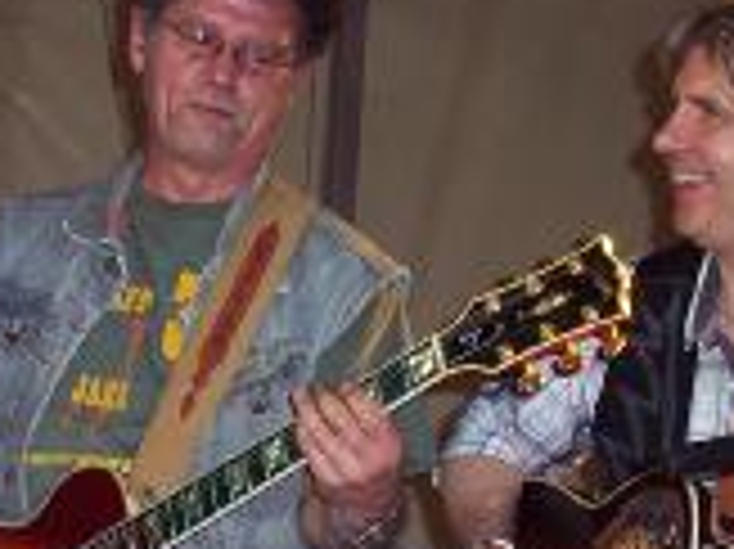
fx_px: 2543
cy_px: 596
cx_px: 45
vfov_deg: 12.1
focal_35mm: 120
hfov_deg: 16.2
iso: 100
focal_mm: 8
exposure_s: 1/60
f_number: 2.8
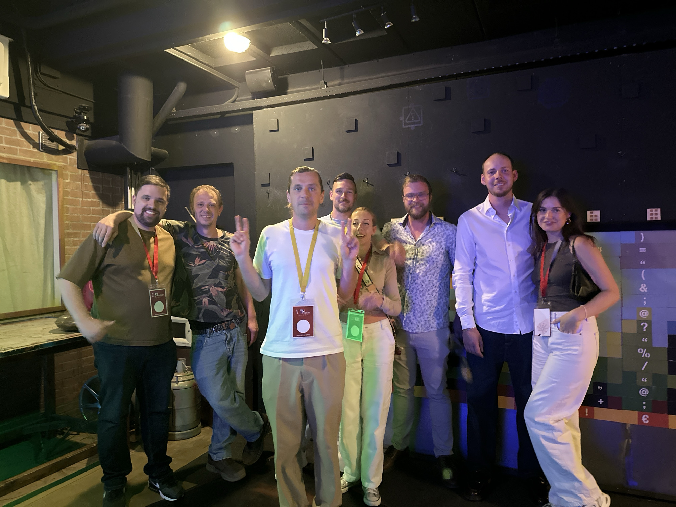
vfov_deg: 56.8
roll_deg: +1.3
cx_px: 338
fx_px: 469
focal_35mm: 24
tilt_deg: -0.6
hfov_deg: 71.6
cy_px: 254
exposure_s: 1/25
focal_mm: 6.86
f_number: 1.78
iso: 1600
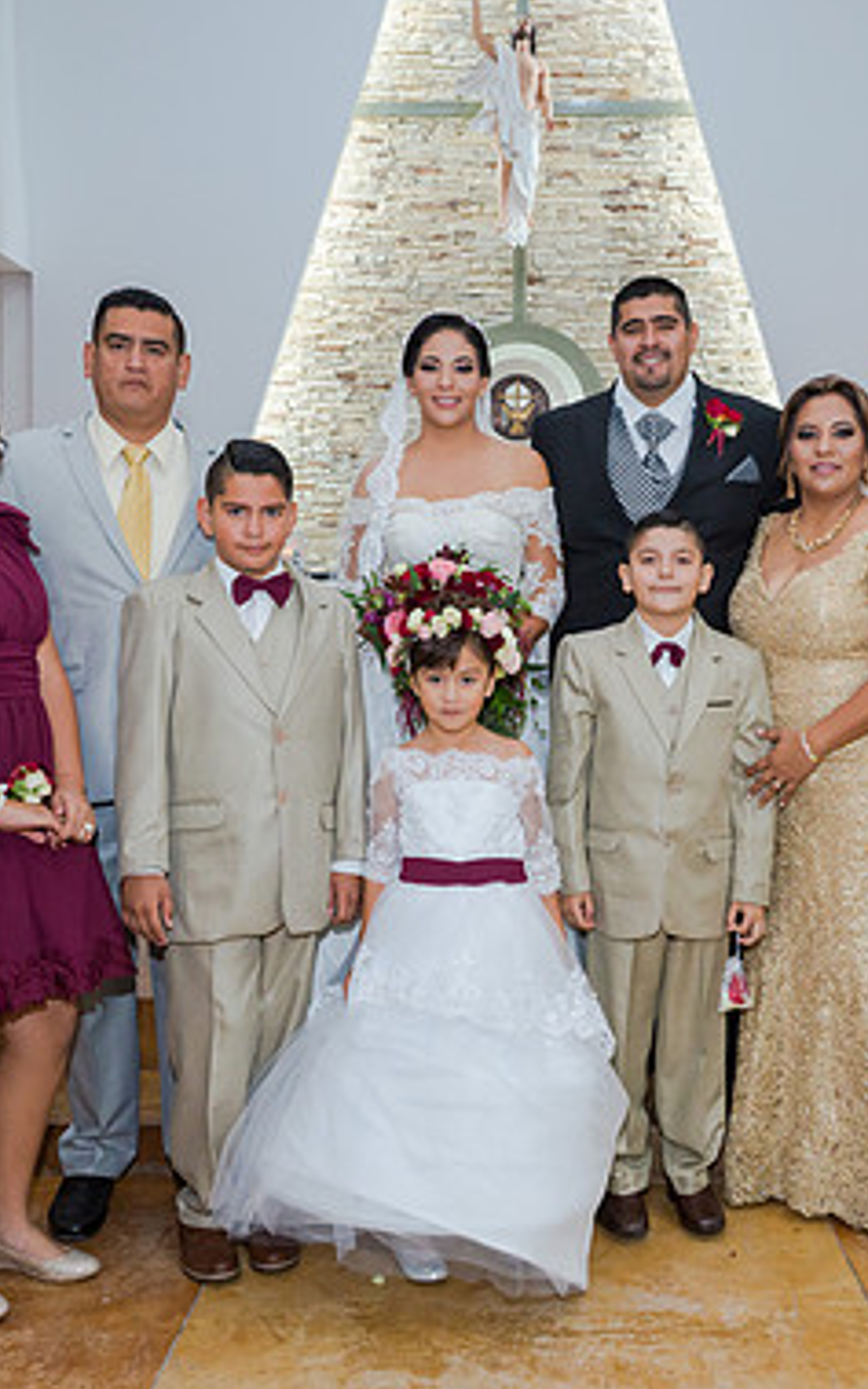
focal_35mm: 39
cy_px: 702
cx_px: 549
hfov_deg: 32.6
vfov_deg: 50.4
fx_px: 1476
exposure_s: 1/100
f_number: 3.5
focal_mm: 25
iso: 1600
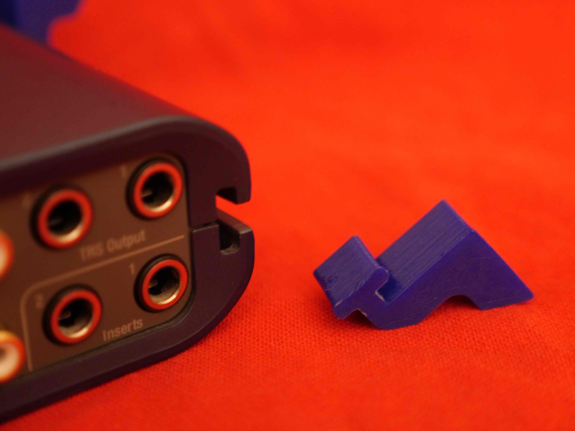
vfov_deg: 21.0
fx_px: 1163
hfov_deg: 27.8
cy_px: 216
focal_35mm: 70
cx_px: 288
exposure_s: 1/10
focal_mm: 35
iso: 1600
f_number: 2.8
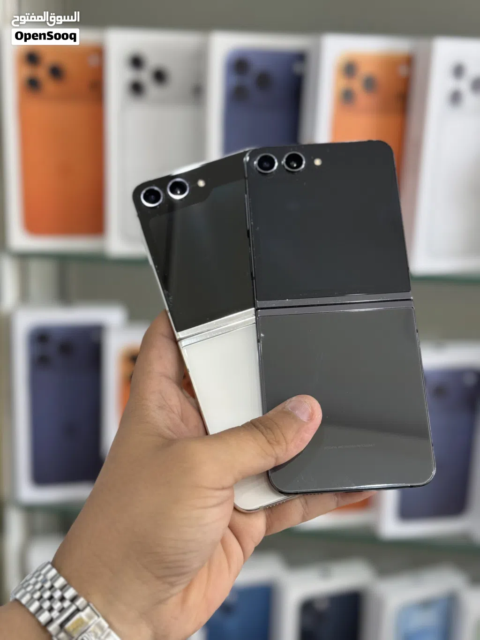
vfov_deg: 39.7
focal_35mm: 48
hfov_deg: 30.3
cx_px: 240
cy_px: 320
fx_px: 887
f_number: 1.78
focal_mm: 6.76
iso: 100
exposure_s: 1/100
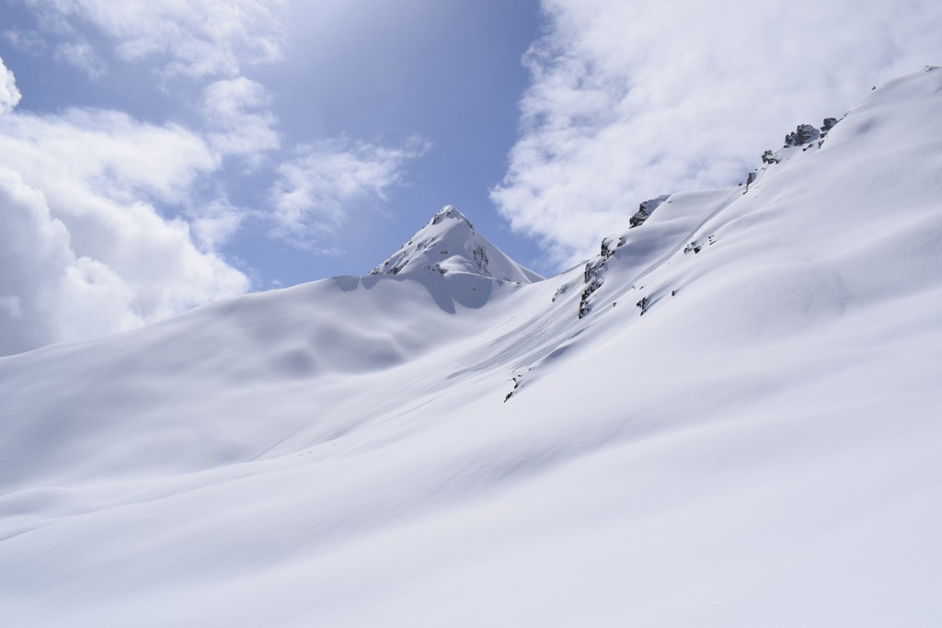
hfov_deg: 59.5
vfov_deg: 41.7
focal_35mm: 32
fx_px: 824
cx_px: 471
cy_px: 314
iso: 200
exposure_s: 1/1000
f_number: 11
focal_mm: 21
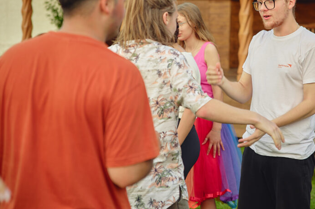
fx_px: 909
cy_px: 74
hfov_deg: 19.6
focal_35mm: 104
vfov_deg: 13.1
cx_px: 211
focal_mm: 70
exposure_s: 1/200
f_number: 2.8
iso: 200
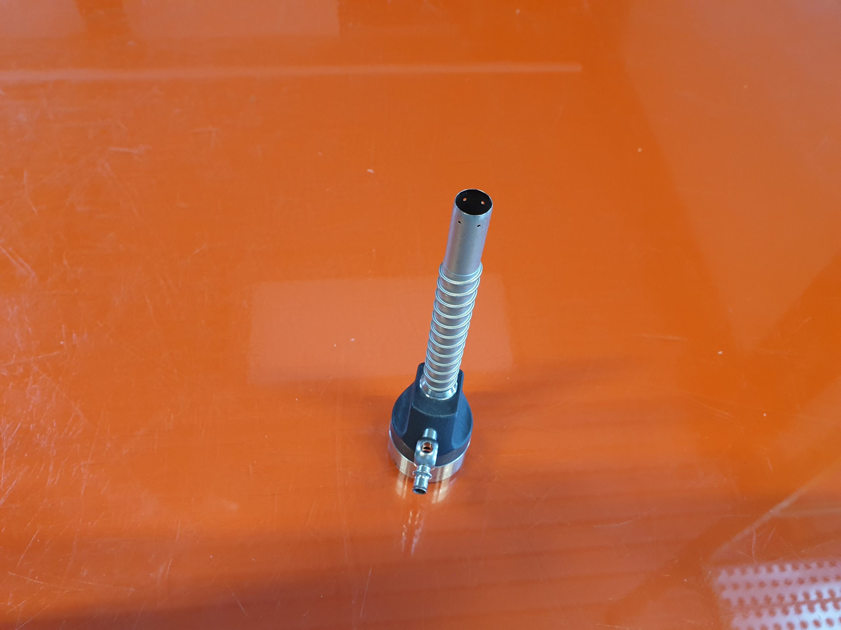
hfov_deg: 67.3
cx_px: 420
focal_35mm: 26
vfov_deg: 53.1
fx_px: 632
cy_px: 315
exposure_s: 1/50
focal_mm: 4.3
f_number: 2.4
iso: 160
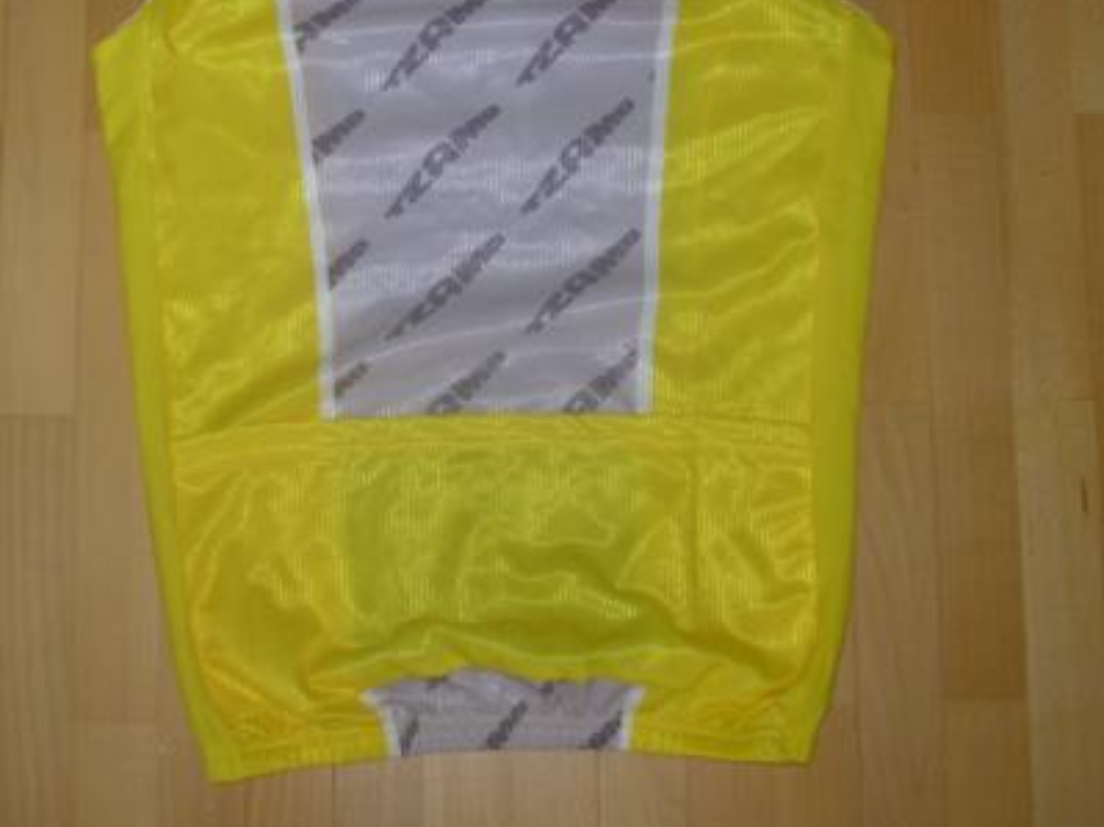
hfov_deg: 31.6
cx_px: 443
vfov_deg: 23.8
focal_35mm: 61
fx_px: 1945
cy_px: 202
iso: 50
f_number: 2.9
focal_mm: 6.3
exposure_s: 1/32
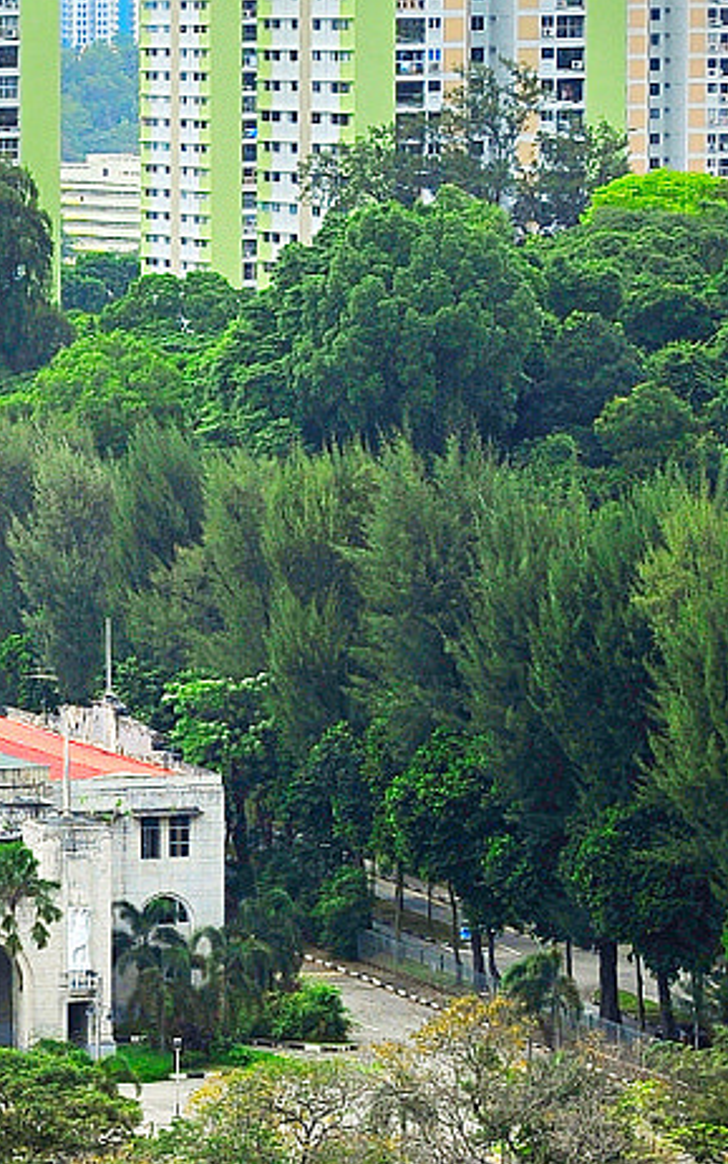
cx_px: -591
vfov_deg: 9.0
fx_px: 7392
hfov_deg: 5.5
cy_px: 786
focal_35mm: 233
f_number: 8
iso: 200
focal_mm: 66
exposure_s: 1/400
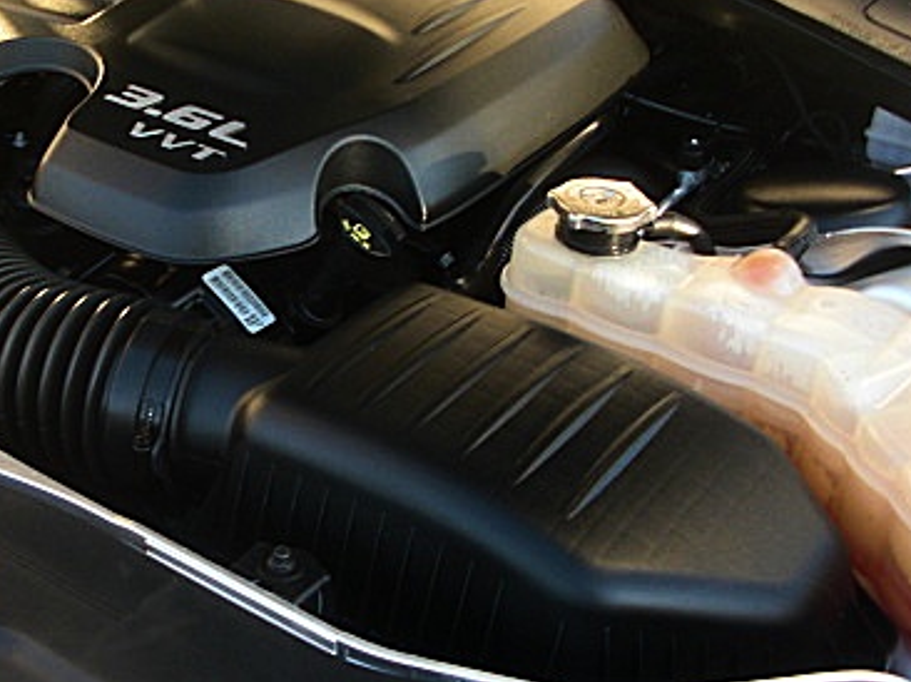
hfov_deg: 30.2
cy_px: 291
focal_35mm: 63
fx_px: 1657
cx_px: 212
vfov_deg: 23.2
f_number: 2.8
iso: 100
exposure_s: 1/100
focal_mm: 6.3
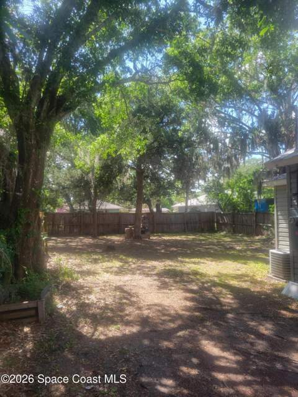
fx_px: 298
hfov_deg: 53.1
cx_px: 149
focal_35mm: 26
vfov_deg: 67.3
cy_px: 198
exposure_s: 1/419
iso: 40
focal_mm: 5.4
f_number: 1.8
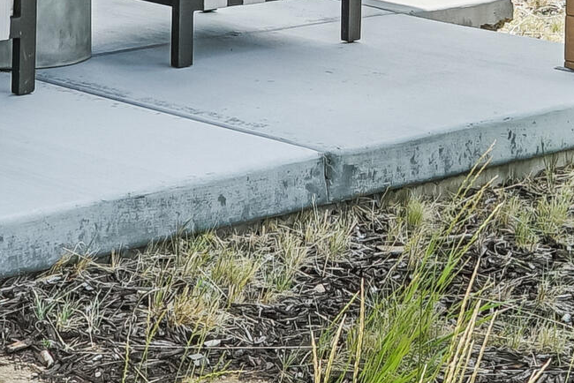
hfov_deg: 14.3
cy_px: -407
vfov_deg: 9.0
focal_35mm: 143
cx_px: 321
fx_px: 2281
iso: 100
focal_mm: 31
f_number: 8
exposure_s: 1/160
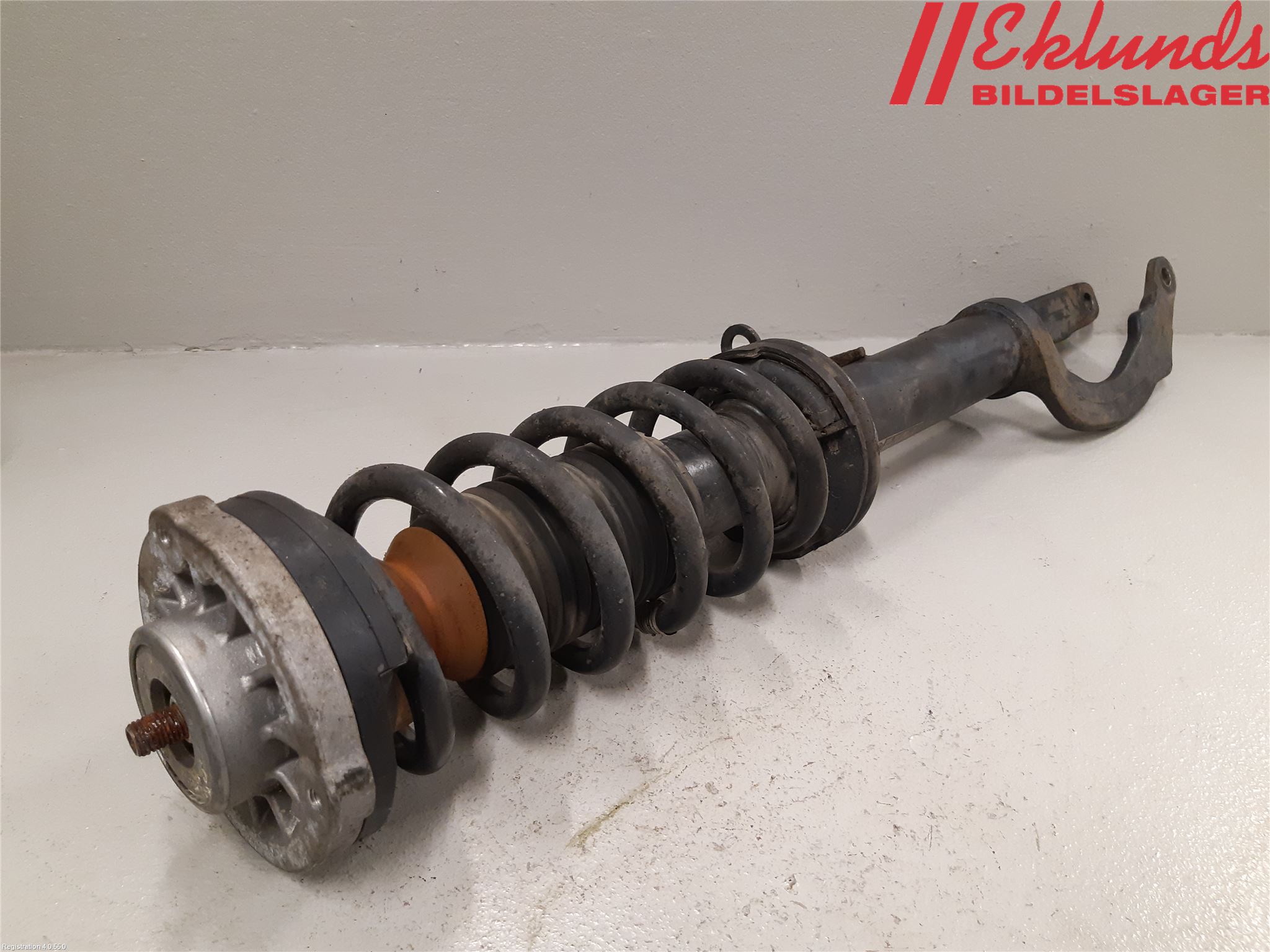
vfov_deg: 53.1
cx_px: 635
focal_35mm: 26
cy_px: 476
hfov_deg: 67.3
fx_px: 954
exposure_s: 1/50
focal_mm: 3.93
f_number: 1.7
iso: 200
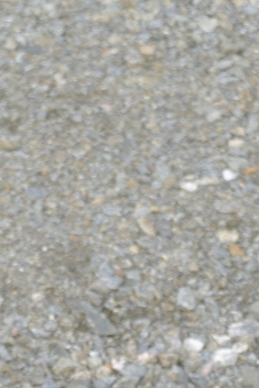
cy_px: 809
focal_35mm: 198
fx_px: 2140
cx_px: 168
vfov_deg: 9.6
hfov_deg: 6.9
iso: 100
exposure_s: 1/160
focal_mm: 31
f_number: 6.3
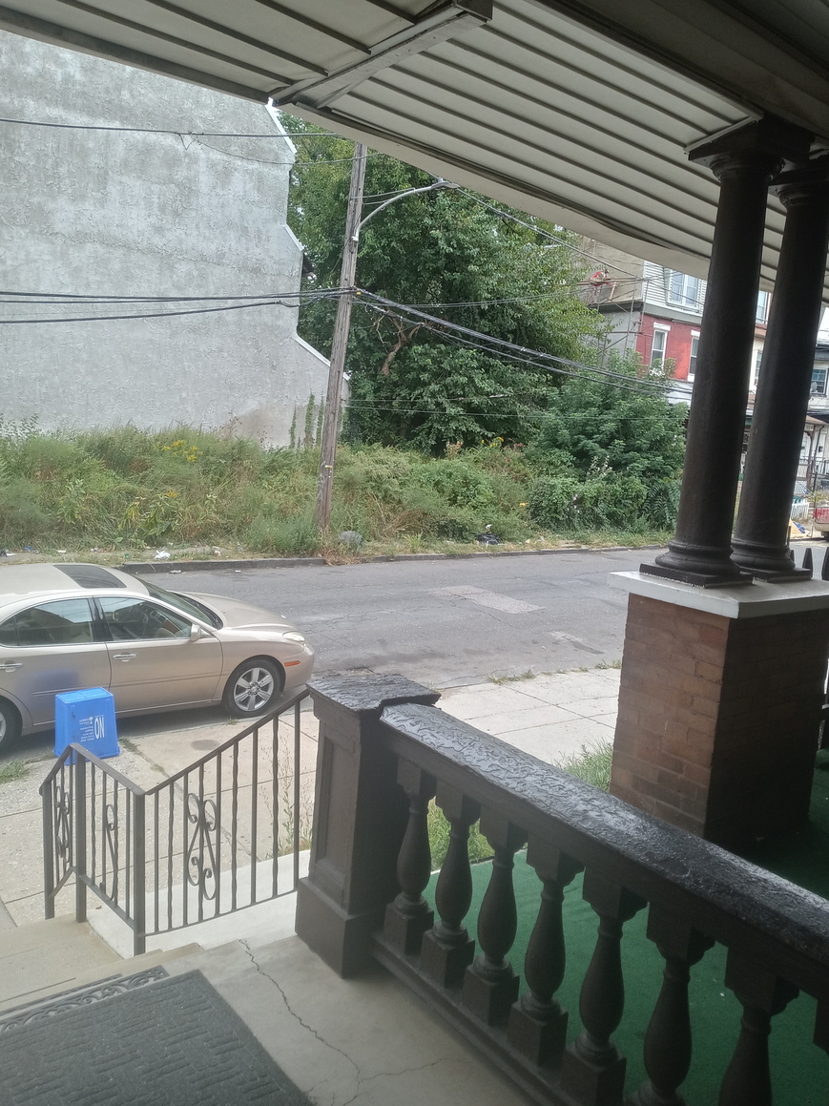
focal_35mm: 29
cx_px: 416
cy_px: 534
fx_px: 926
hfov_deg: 48.2
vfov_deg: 61.7
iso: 100
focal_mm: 3.61
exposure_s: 1/413
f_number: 1.8
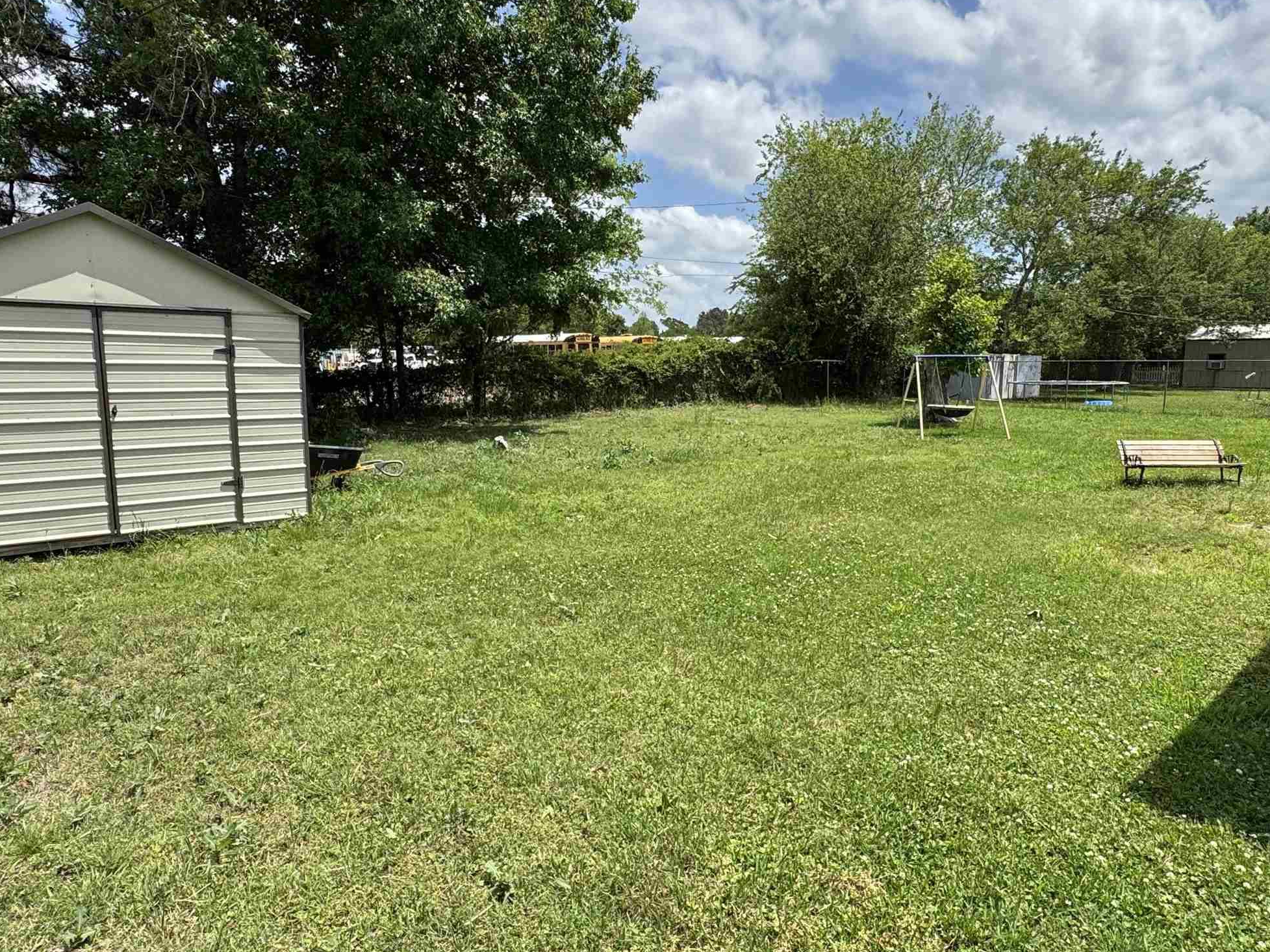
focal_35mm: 22
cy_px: 470
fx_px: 807
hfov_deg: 76.4
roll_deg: +0.2
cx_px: 653
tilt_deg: -8.4
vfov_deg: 61.1
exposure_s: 1/1477
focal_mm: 2.22
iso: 40
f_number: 2.2
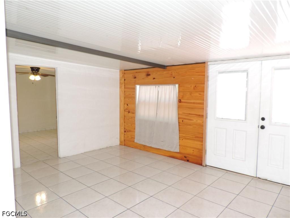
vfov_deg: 56.8
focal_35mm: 24
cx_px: 145
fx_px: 201
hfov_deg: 71.6
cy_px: 109
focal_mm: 4.3
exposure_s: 1/30
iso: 200
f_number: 3
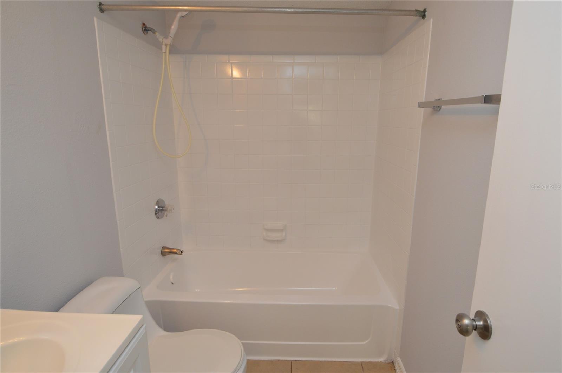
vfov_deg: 67.3
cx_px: 281
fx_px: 281
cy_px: 186
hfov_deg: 90.1
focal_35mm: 18
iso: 400
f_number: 4
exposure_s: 1/60
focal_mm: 12
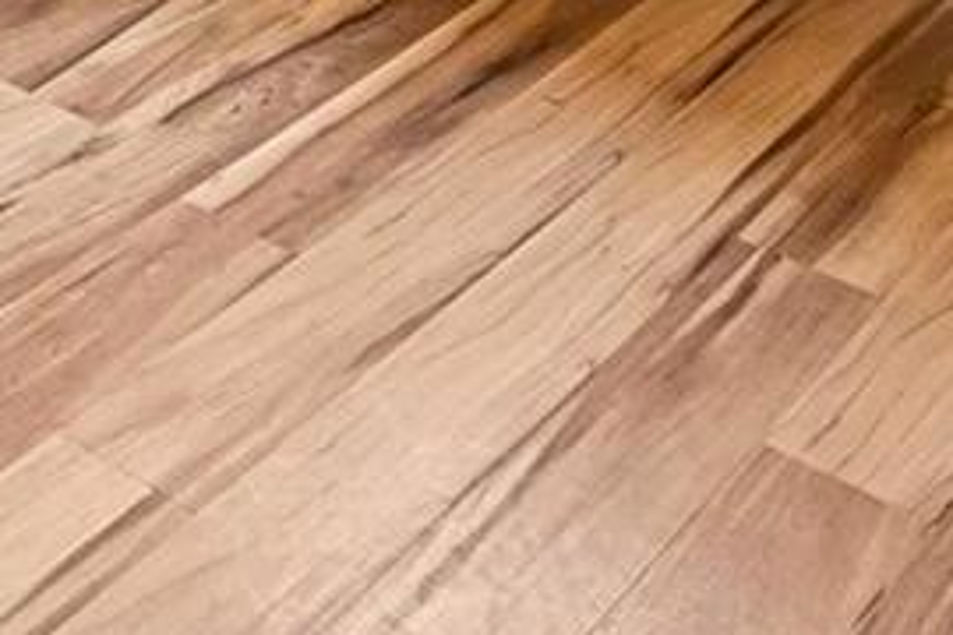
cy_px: -1058
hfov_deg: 23.6
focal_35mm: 83
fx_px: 2197
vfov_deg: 11.9
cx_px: 28
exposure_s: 1/13
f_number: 10
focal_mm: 14
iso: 400
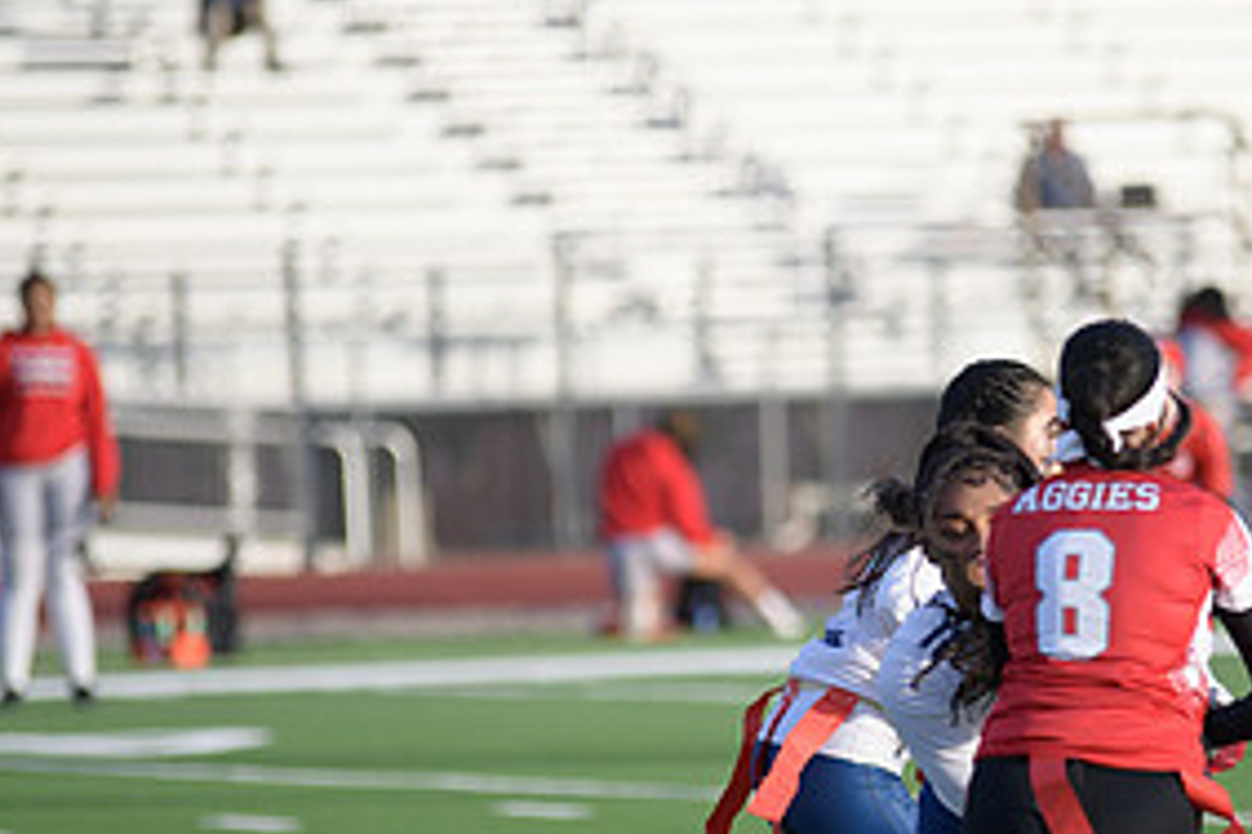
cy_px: 561
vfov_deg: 3.7
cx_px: 875
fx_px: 12867
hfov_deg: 5.6
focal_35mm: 370
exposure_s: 1/4000
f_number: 2.8
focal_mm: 180
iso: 640
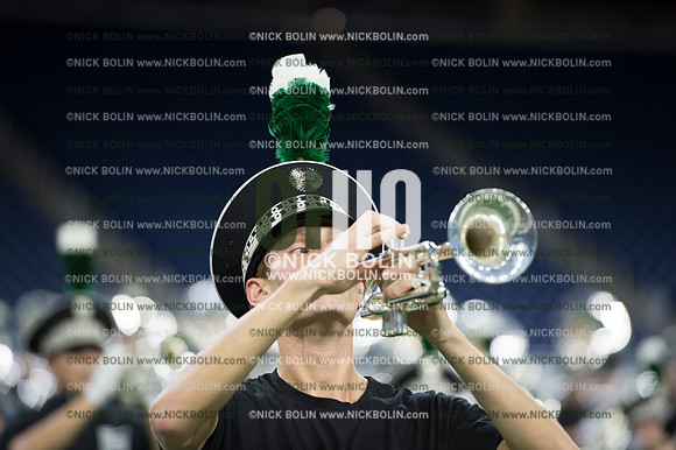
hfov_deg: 10.3
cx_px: 338
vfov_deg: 6.9
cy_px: 225
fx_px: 3753
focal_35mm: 200
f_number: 3.5
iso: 2500
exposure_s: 1/1250
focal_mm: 200
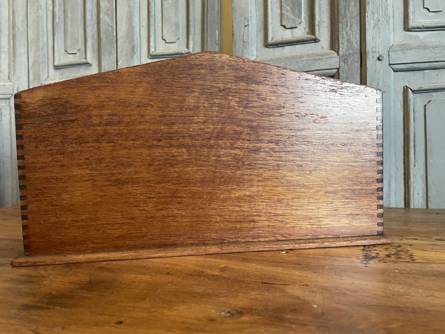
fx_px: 334
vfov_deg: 53.1
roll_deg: +1.6
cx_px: 222
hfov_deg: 67.3
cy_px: 167
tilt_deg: -2.6
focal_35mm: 26
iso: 500
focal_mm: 4.2
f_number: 1.6
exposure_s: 1/50
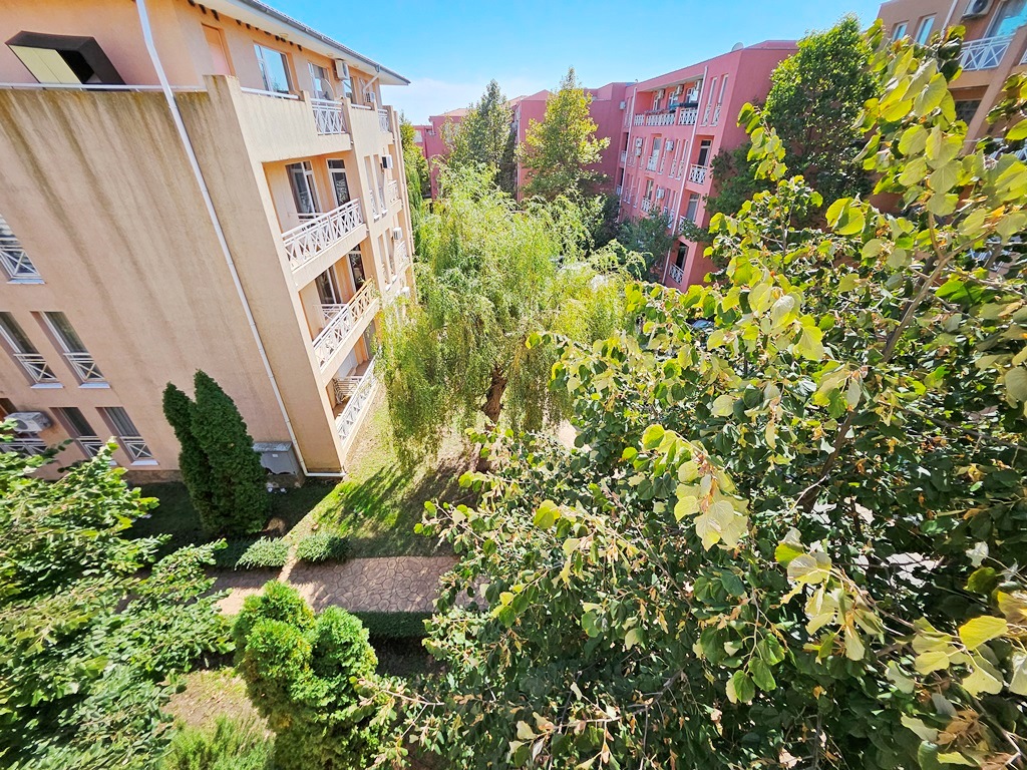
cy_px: 385
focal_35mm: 13
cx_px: 514
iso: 32
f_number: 2.2
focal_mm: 1.7
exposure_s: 1/647
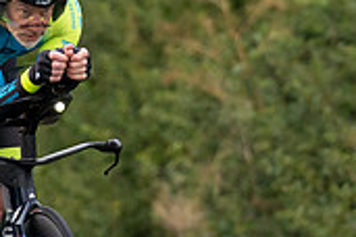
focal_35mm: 944
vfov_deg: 1.5
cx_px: 13
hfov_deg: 2.2
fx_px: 9334
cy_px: 49
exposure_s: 1/800
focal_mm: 197
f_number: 3.2
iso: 1600
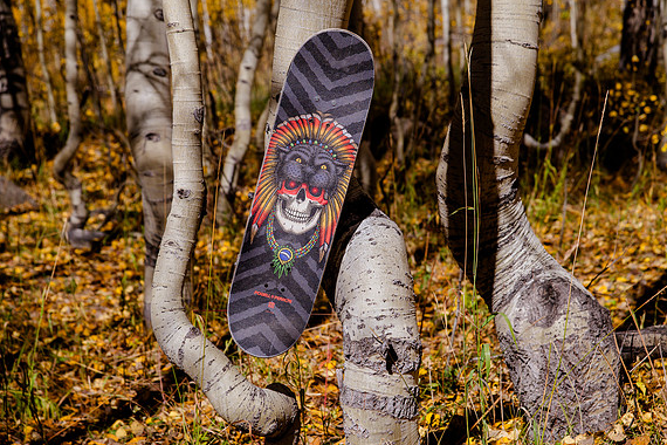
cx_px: 353
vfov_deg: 14.9
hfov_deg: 22.1
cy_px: 224
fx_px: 1704
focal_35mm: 92
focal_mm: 85
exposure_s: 1/1000
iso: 200
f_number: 6.3
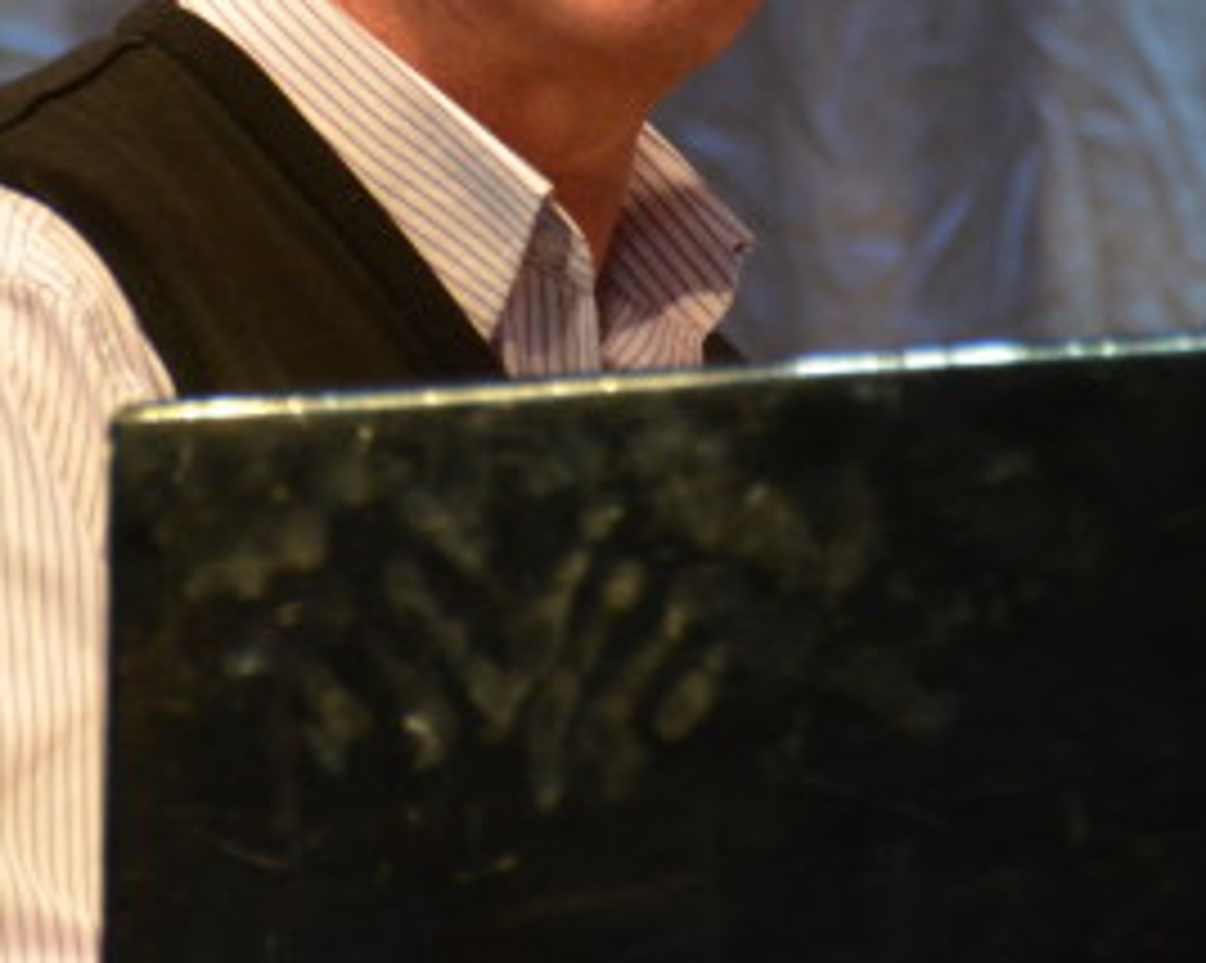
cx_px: 472
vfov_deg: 1.3
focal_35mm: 1227
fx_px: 43763
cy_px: -178
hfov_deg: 1.6
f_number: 5.6
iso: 1600
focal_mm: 300
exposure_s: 1/125
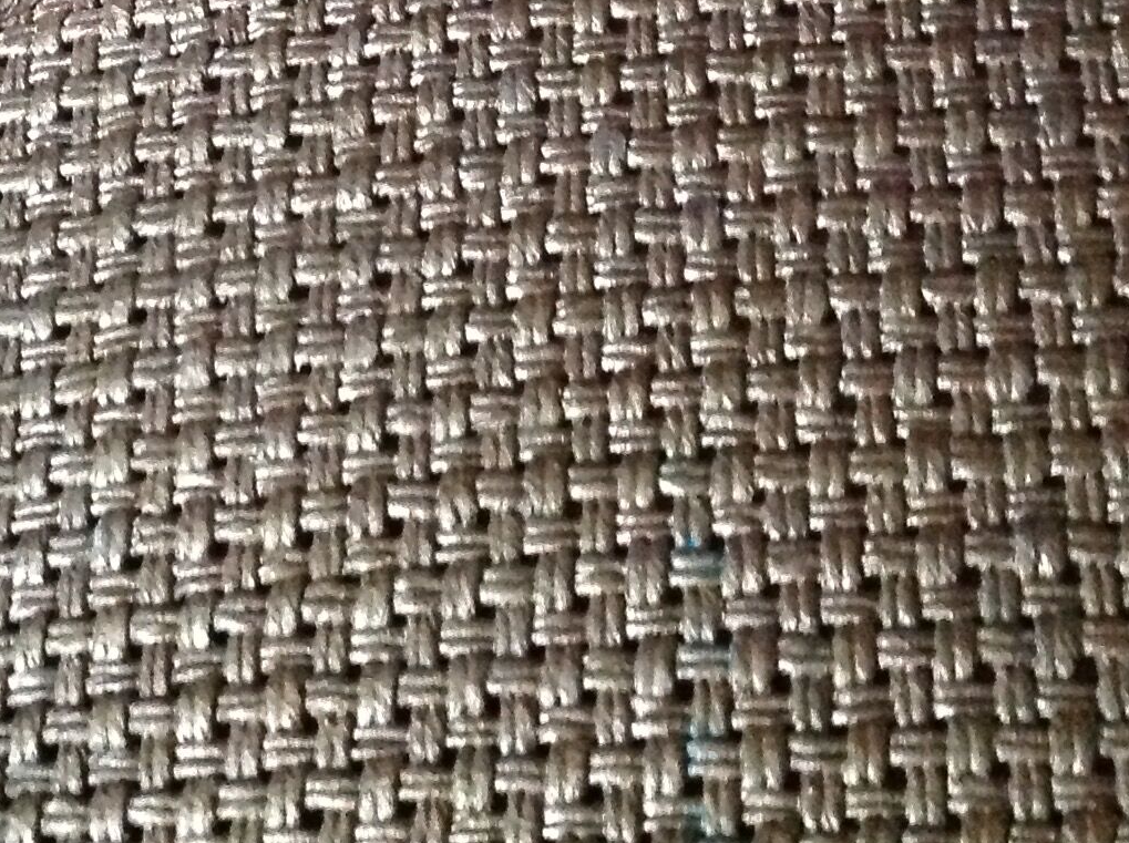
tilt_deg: -56.1
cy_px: -120
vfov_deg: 16.0
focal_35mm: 89
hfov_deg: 21.9
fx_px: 2898
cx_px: 298
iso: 800
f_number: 2.4
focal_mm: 4.28
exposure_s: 1/15
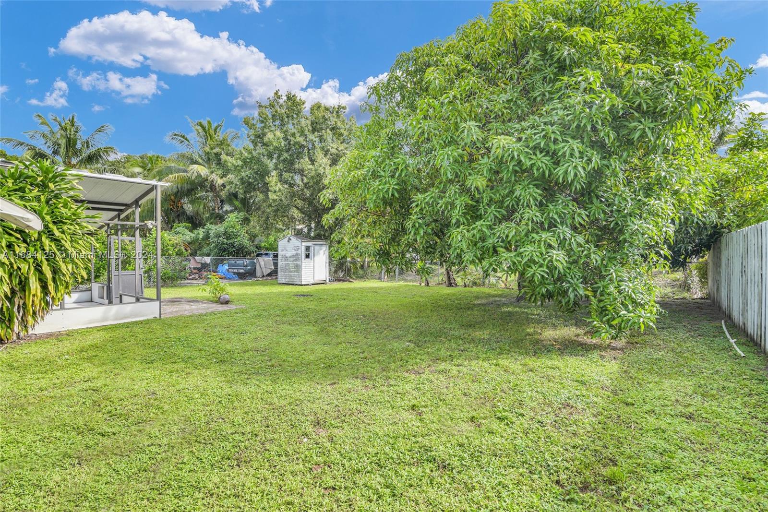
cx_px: 384
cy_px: 256
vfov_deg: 73.8
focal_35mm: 16
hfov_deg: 96.7
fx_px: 341
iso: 200
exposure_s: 1/125
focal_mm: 16
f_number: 8
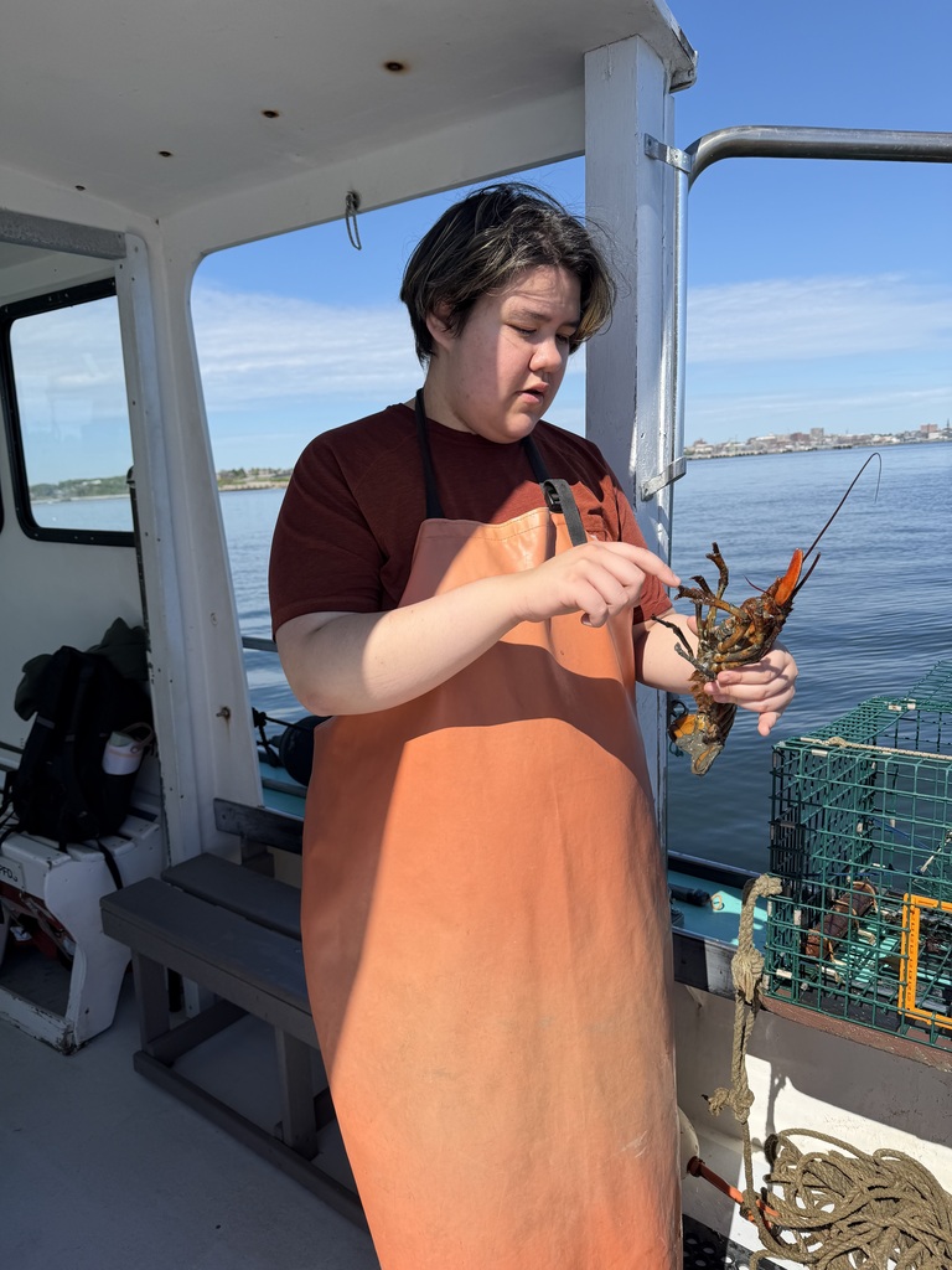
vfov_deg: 71.6
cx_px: 476
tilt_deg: -10.2
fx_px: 880
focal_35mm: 24
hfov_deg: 56.8
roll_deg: +4.8
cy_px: 635
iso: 80
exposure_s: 1/4673
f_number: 1.78
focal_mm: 6.76
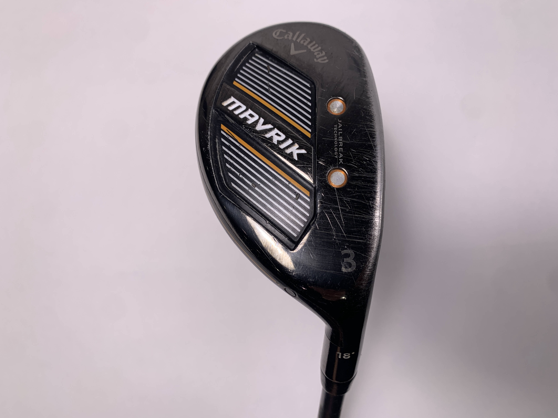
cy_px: 209
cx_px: 279
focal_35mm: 26
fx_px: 419
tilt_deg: -83.3
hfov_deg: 67.3
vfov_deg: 53.1
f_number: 1.8
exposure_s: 1/232
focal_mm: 4.25
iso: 25
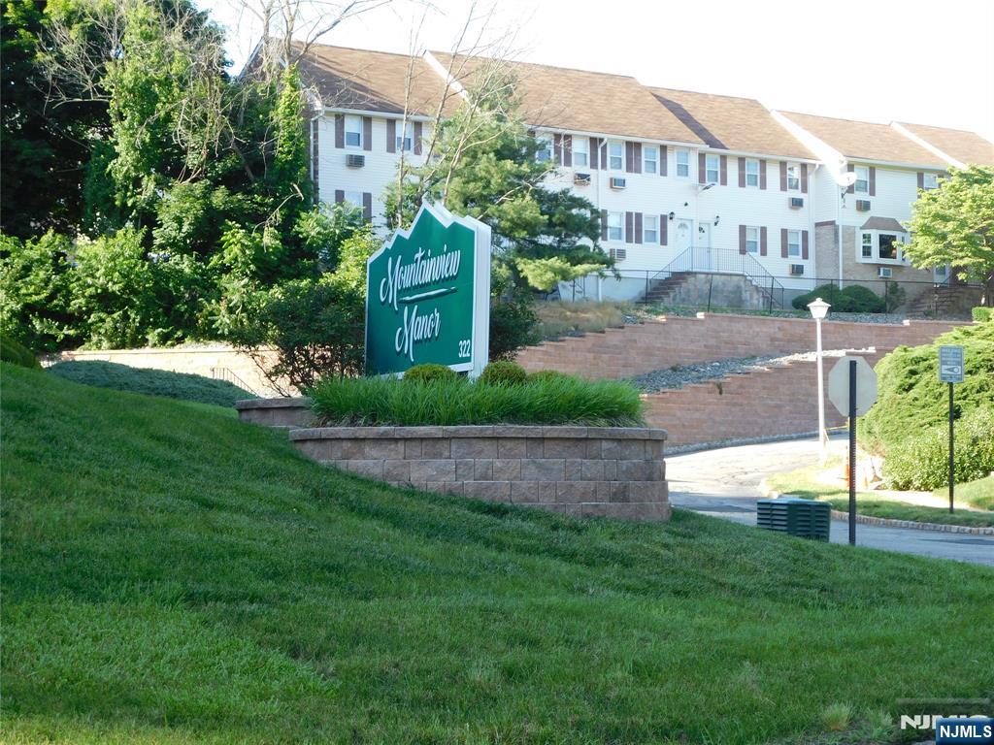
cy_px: 372
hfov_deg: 24.4
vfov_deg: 18.4
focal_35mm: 80
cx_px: 497
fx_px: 2297
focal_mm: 14.2
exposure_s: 1/125
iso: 125
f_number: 4.4
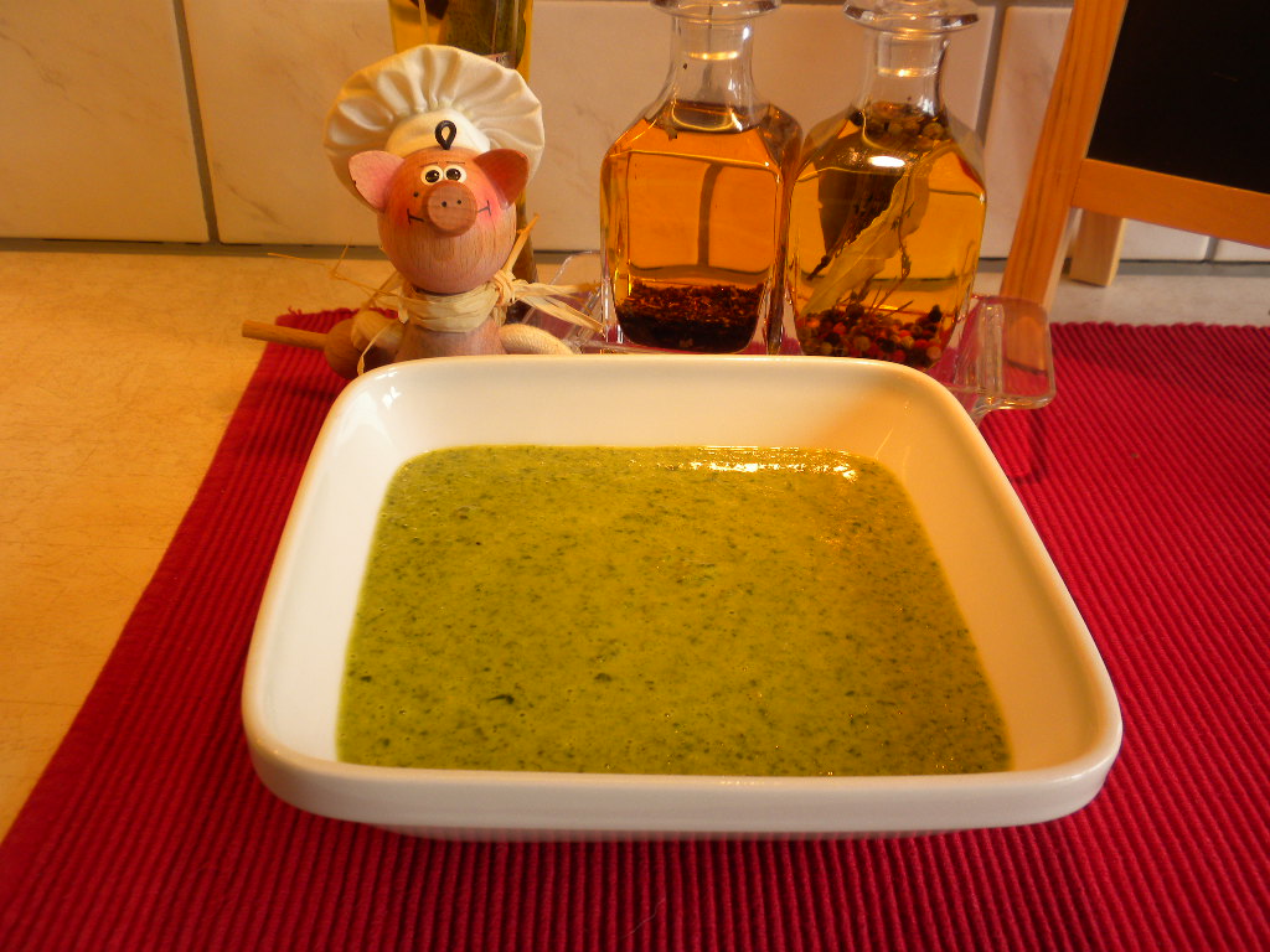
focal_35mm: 37
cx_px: 635
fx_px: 1357
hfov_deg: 50.1
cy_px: 476
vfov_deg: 38.7
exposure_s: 1/58.2
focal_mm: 6.6
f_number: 3.5
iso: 64
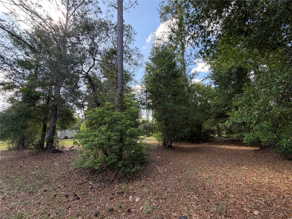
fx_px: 118
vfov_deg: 85.7
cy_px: 110
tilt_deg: +8.4
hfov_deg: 102.1
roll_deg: +0.4
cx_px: 146
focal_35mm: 14
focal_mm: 2.22
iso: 40
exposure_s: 1/161
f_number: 2.2
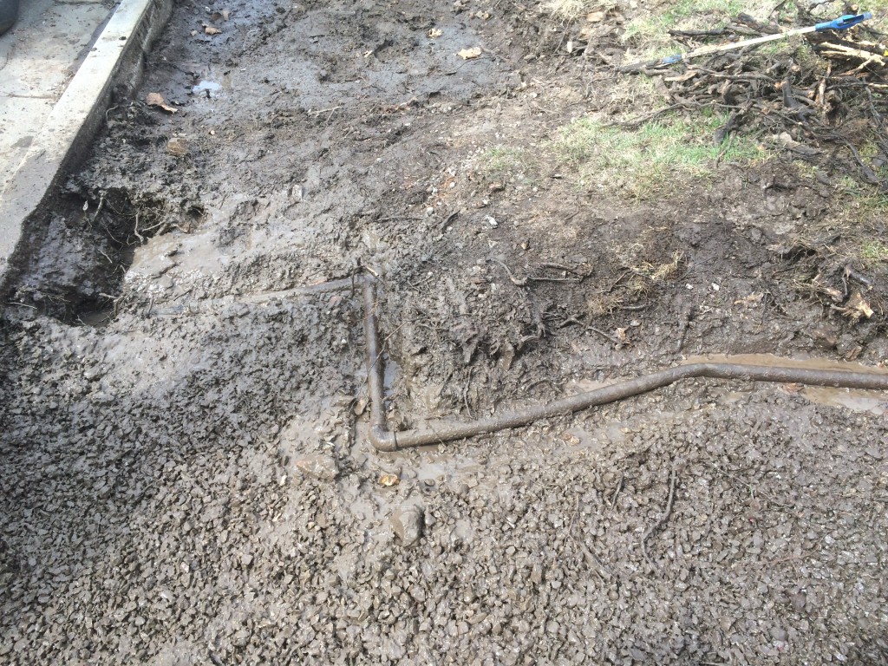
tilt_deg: -40.6
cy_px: 333
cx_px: 444
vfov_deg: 48.2
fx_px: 744
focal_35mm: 29
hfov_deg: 61.7
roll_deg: +2.6
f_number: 2.2
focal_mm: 4.15
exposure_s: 1/451
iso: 32
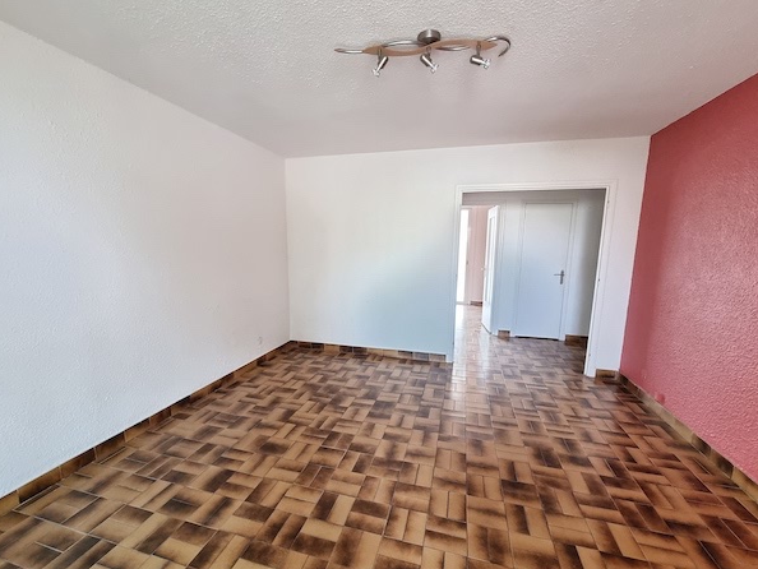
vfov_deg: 85.7
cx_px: 375
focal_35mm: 14
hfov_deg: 102.0
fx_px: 307
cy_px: 293
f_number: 2.2
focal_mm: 2.2
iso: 640
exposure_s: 1/33
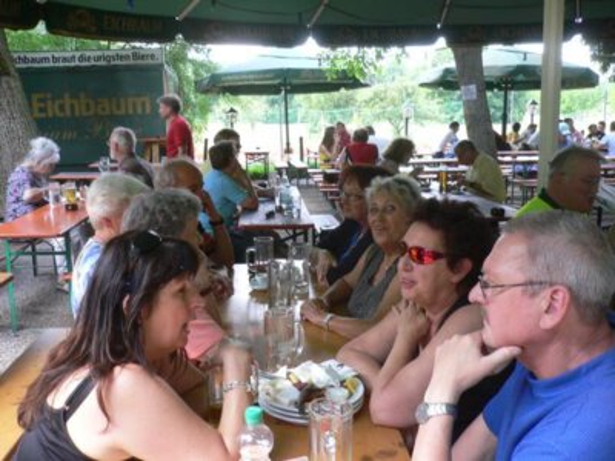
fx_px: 622
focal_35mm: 35
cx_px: 308
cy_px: 230
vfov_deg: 40.7
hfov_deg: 52.6
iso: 100
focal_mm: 5.8
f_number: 2.8
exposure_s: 1/50
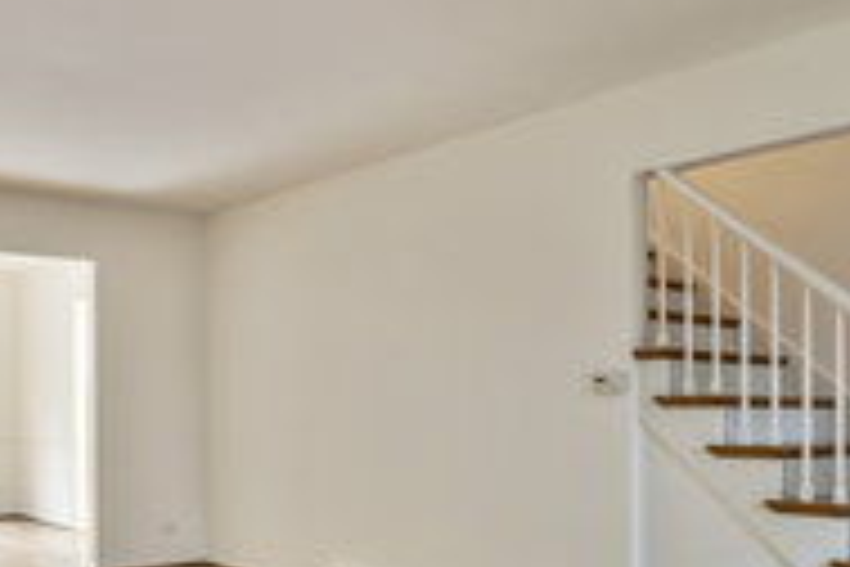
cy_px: 396
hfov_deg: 50.4
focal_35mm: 38
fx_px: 897
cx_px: 351
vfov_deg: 34.6
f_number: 5.6
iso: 200
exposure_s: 1/1.25
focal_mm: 10
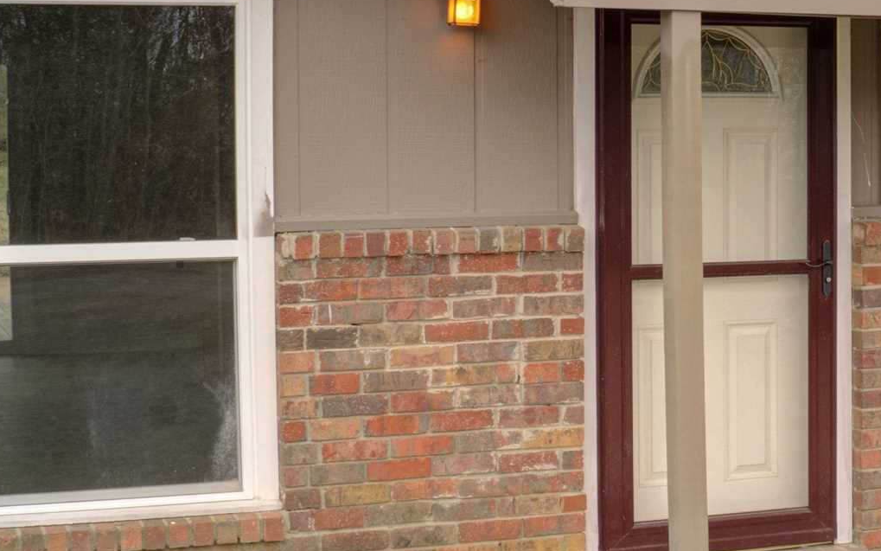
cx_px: 875
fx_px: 2065
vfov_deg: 15.2
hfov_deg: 23.1
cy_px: 195
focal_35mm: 86
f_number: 5.6
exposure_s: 1/30
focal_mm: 10.3
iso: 100
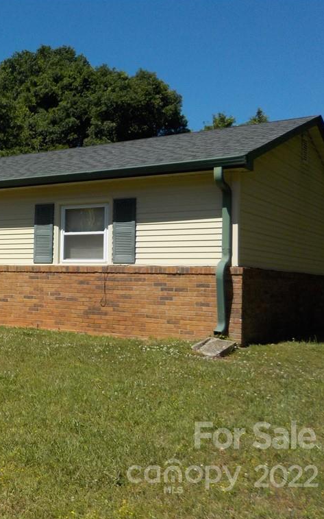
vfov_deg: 46.2
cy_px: 258
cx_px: -18
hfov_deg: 27.7
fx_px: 608
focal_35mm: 43
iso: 125
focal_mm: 4.1
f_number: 3.3
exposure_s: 1/1600
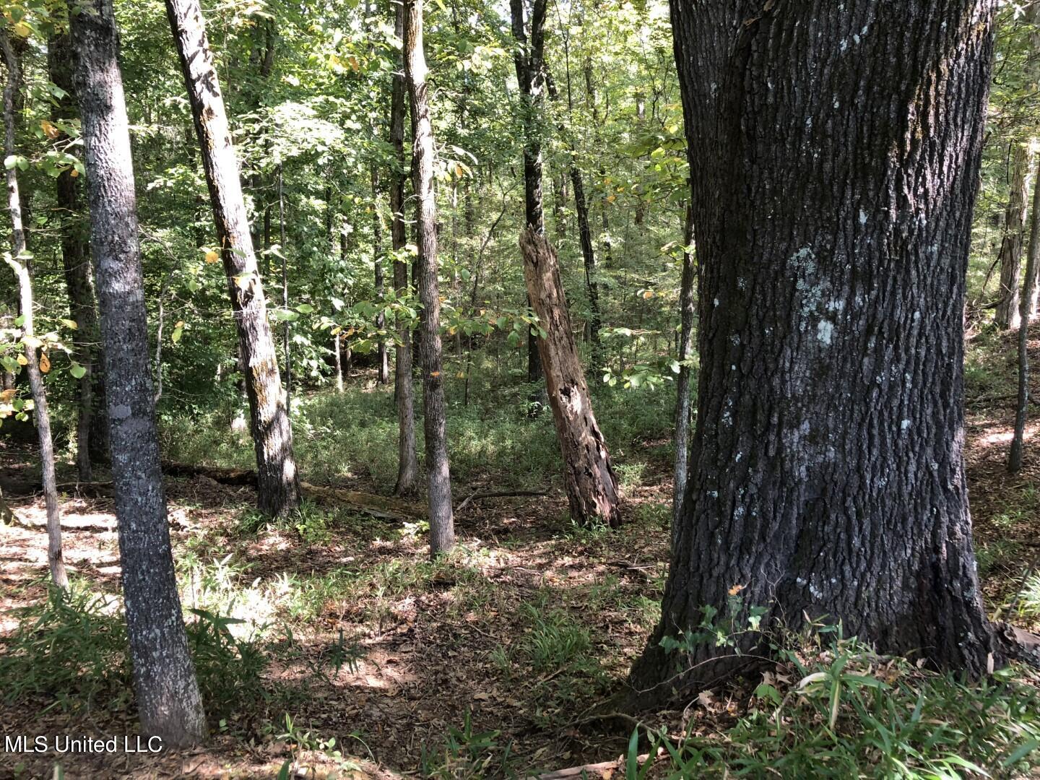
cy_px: 390
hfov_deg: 63.4
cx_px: 520
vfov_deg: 49.7
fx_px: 841
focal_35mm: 28
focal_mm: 4
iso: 25
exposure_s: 1/40
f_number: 1.8
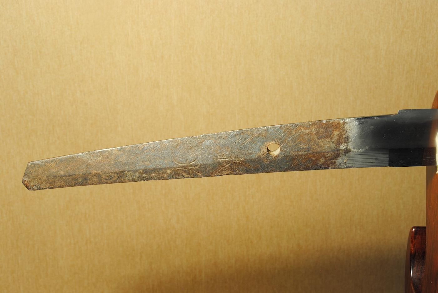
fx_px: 804
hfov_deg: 30.5
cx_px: 219
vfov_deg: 20.7
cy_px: 146
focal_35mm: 66
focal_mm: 44
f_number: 11
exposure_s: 1/2
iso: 200
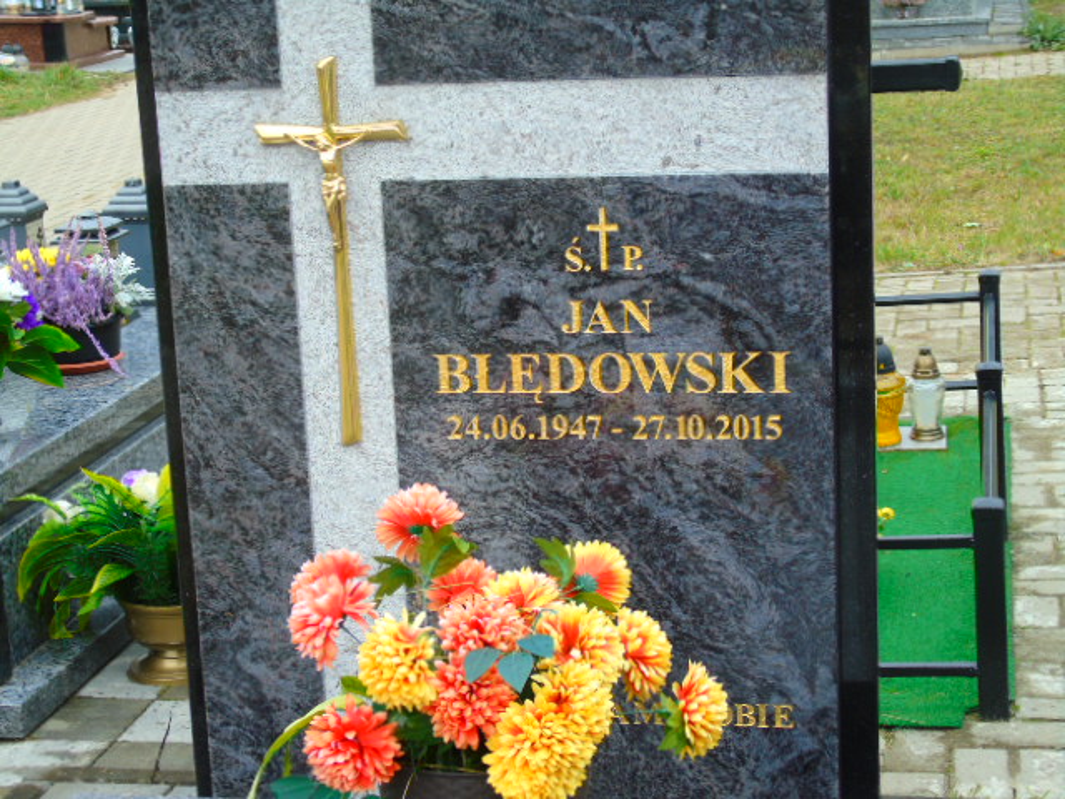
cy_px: 400
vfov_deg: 20.7
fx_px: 2184
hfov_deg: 27.4
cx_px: 532
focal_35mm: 71
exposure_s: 1/40
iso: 80
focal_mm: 13
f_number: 4.7
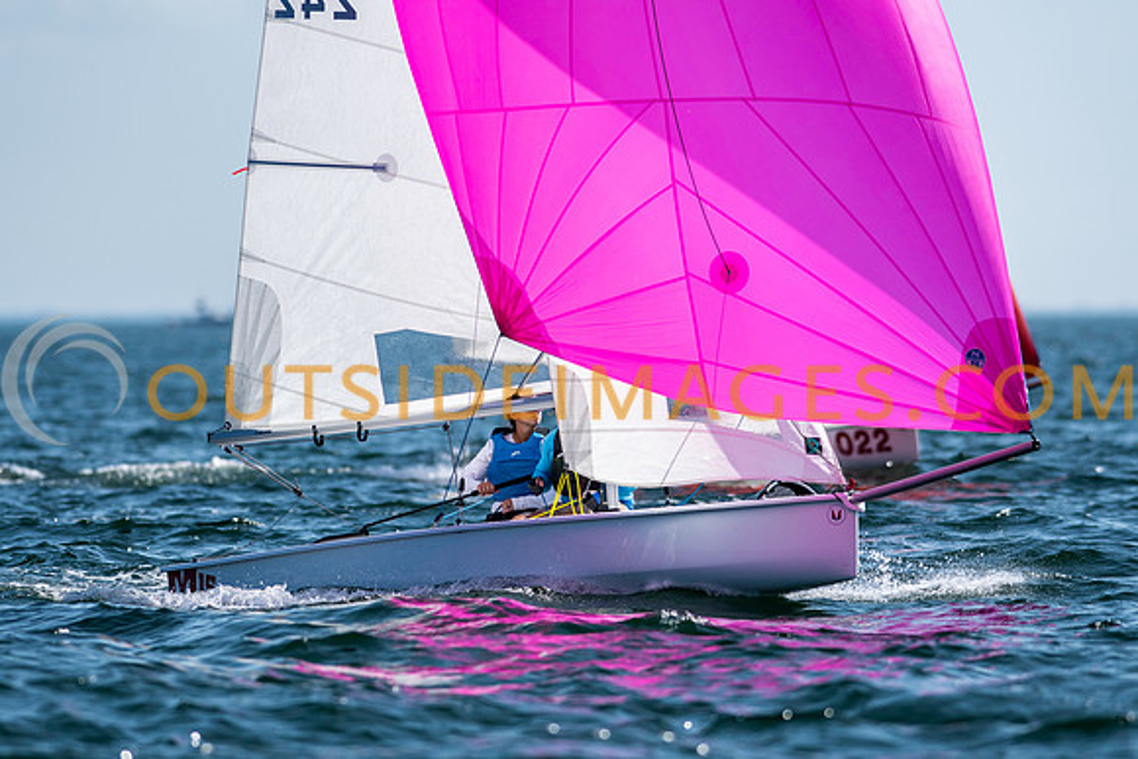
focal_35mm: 481
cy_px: 380
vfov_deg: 2.9
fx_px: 15198
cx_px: 569
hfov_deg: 4.3
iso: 200
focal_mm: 300
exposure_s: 1/4000
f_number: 5
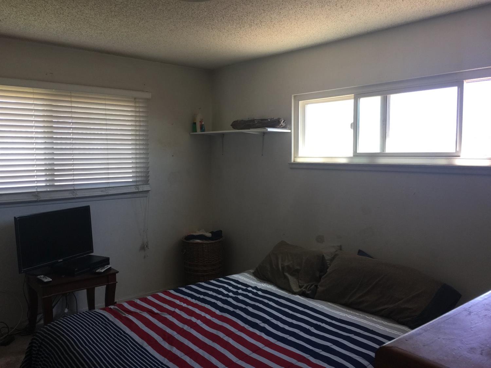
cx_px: 246
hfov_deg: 61.7
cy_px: 184
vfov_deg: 48.2
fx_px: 411
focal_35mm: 29
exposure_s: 1/40
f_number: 2.2
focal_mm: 4.15
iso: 32
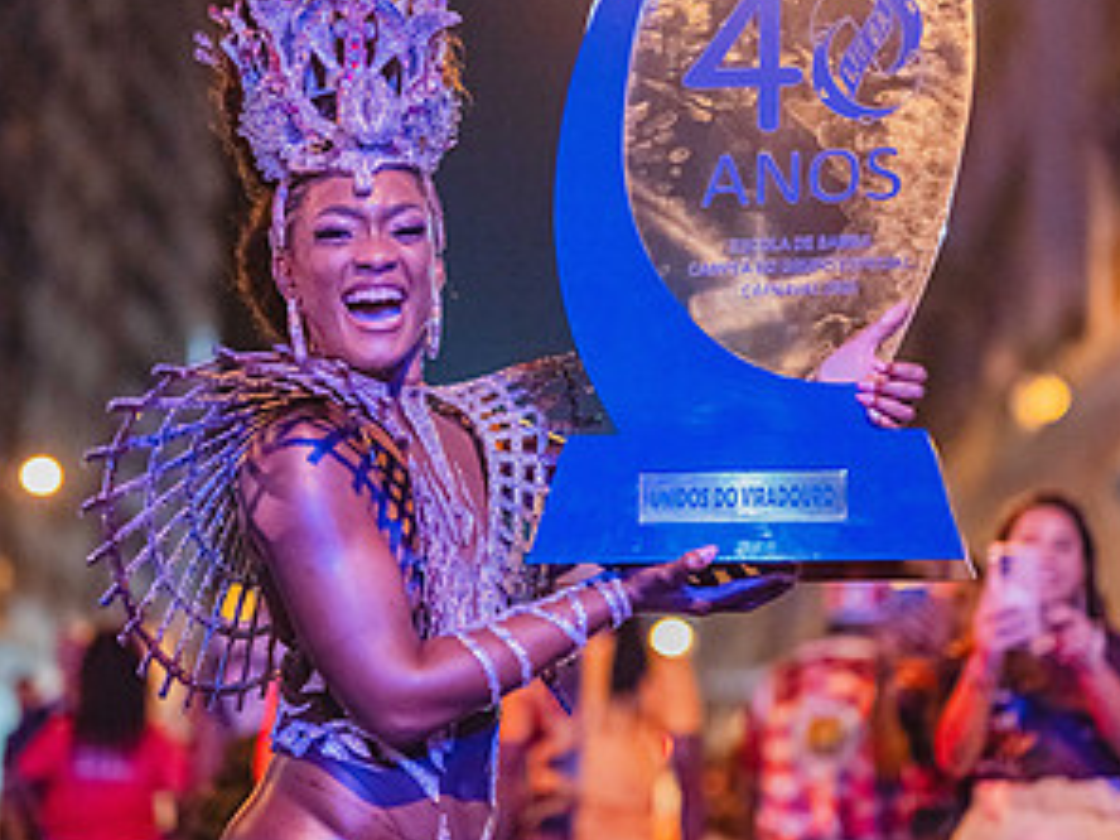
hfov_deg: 26.7
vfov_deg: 20.2
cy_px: 431
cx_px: 564
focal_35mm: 73
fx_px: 2362
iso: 6400
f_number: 1.2
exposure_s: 1/250
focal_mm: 50
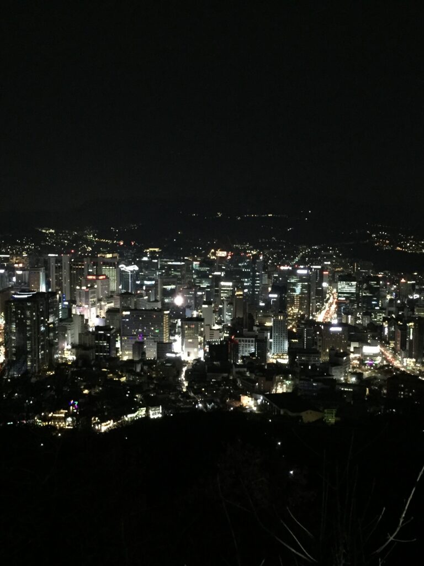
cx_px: 212
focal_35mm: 29
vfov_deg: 61.7
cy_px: 283
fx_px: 474
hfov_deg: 48.2
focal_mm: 4.15
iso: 640
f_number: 2.2
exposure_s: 1/15
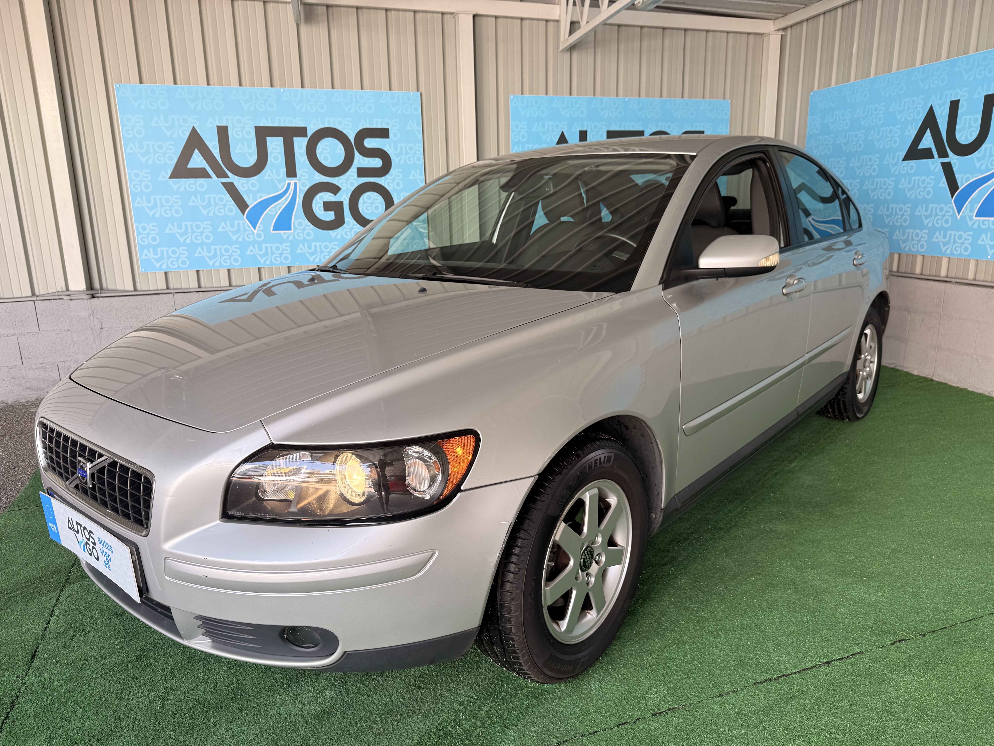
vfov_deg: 56.8
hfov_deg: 71.6
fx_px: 689
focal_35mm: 24
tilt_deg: -12.6
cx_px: 497
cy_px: 373
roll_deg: +1.4
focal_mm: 6.76
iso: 80
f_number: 1.78
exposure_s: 1/176
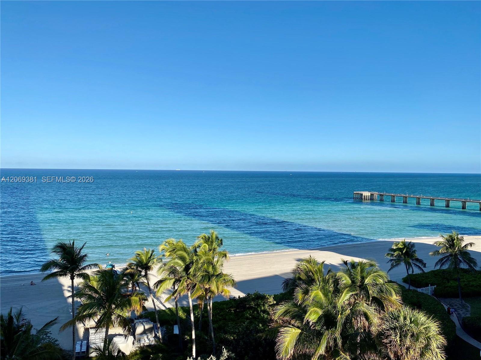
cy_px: 180
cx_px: 240
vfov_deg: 53.1
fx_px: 361
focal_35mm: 26
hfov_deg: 67.3
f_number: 1.8
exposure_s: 1/3215
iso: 32
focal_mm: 4.25
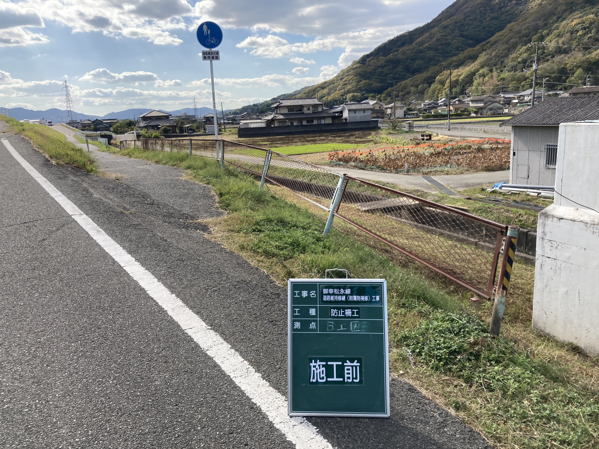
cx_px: 300
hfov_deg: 63.4
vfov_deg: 49.7
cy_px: 224
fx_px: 485
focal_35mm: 28
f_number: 1.8
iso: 20
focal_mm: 3.99
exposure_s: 1/1675
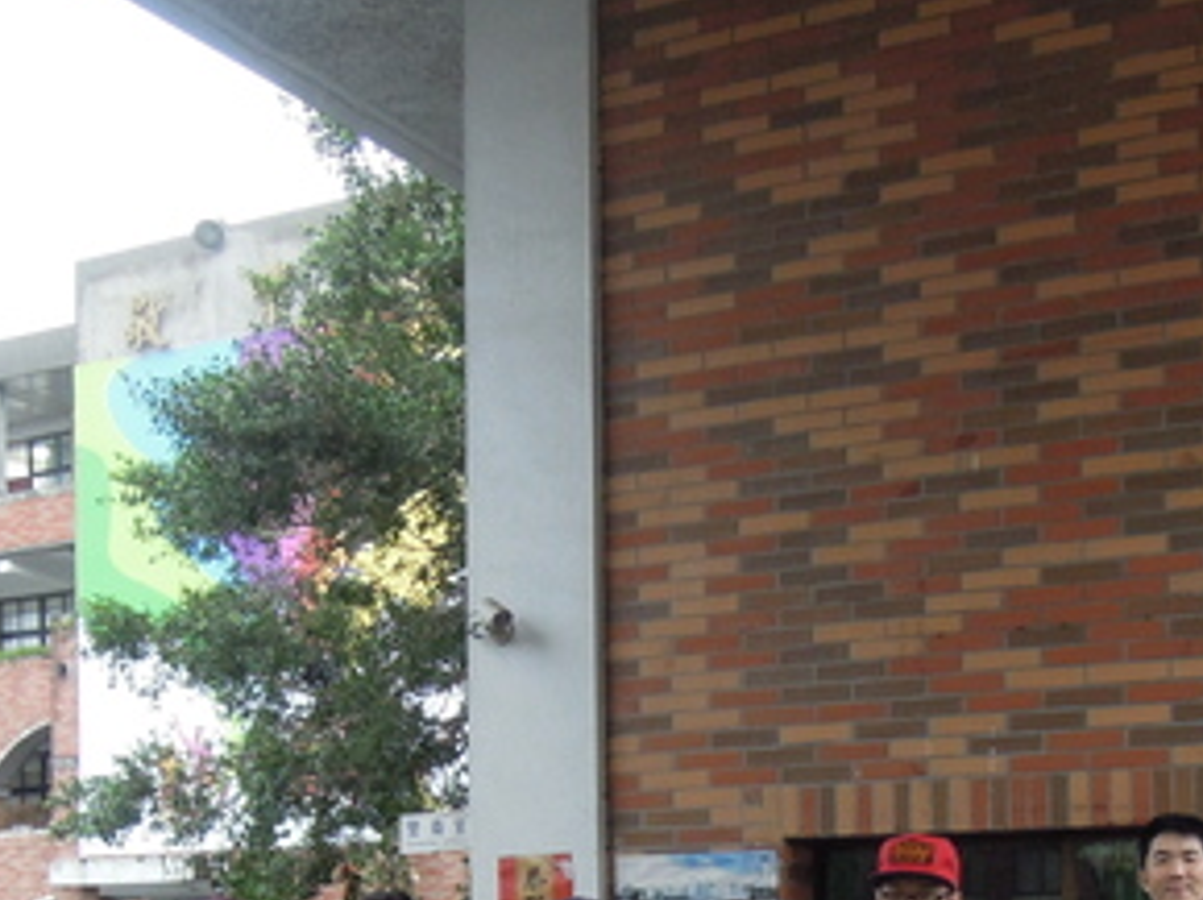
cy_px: 931
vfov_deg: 23.9
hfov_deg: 33.2
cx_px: 655
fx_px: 2014
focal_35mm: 58
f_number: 2.8
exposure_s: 1/30
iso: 360
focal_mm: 4.3
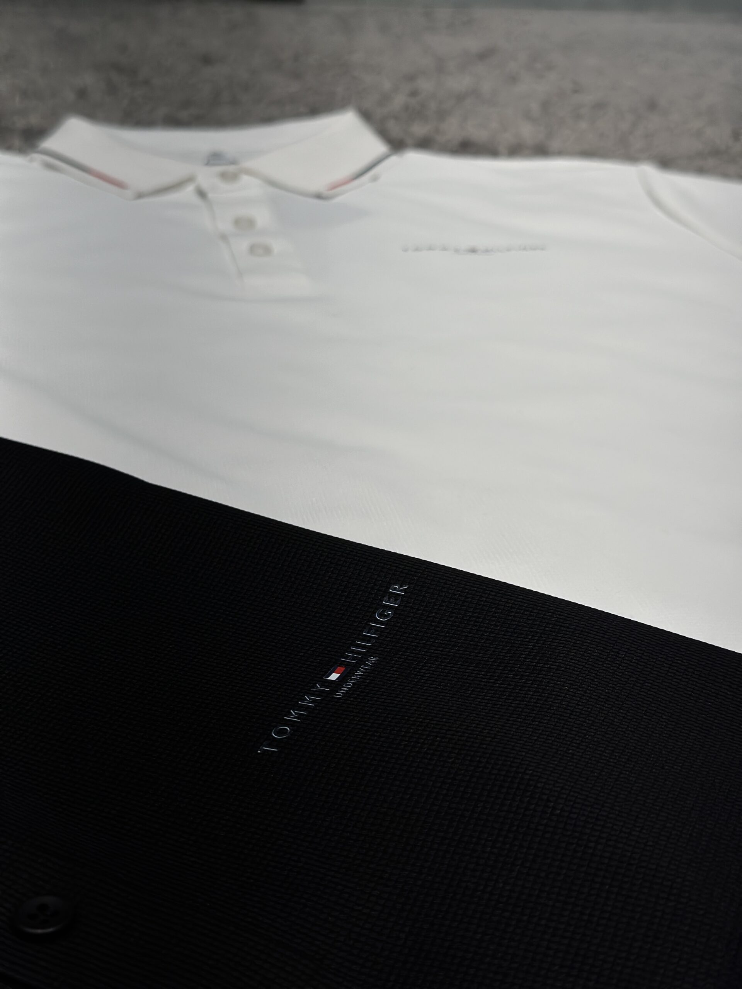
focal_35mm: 48
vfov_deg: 39.7
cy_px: 494
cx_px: 371
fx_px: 1372
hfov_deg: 30.3
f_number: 1.78
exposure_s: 1/364
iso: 80
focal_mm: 6.86
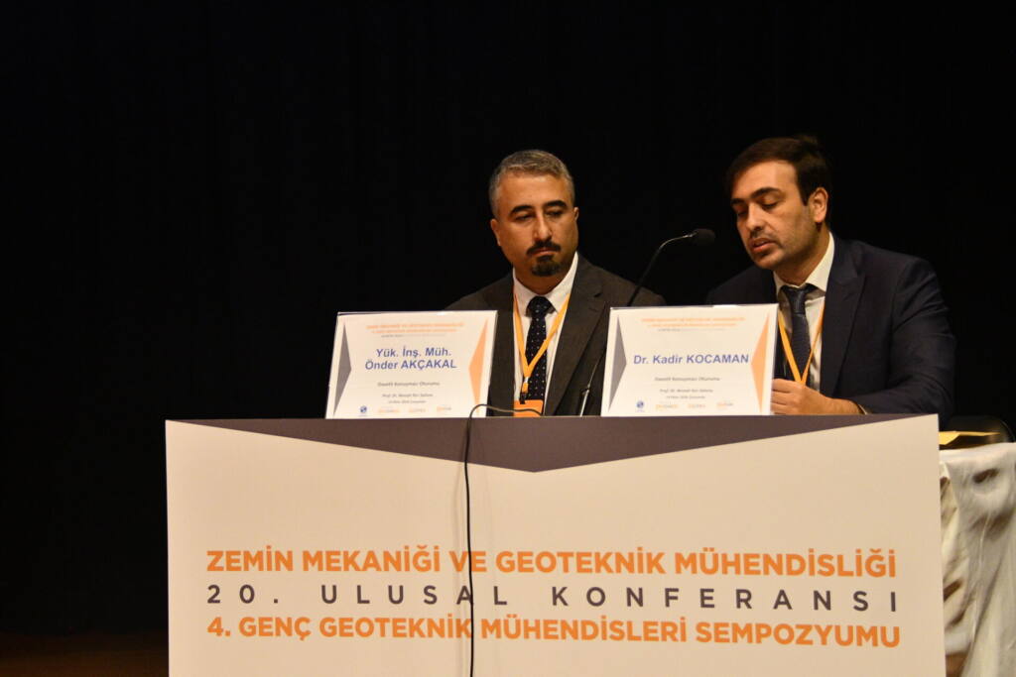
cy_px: 338
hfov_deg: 16.7
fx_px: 3472
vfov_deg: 11.1
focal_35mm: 123
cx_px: 508
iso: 4000
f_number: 5
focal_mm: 82
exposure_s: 1/125
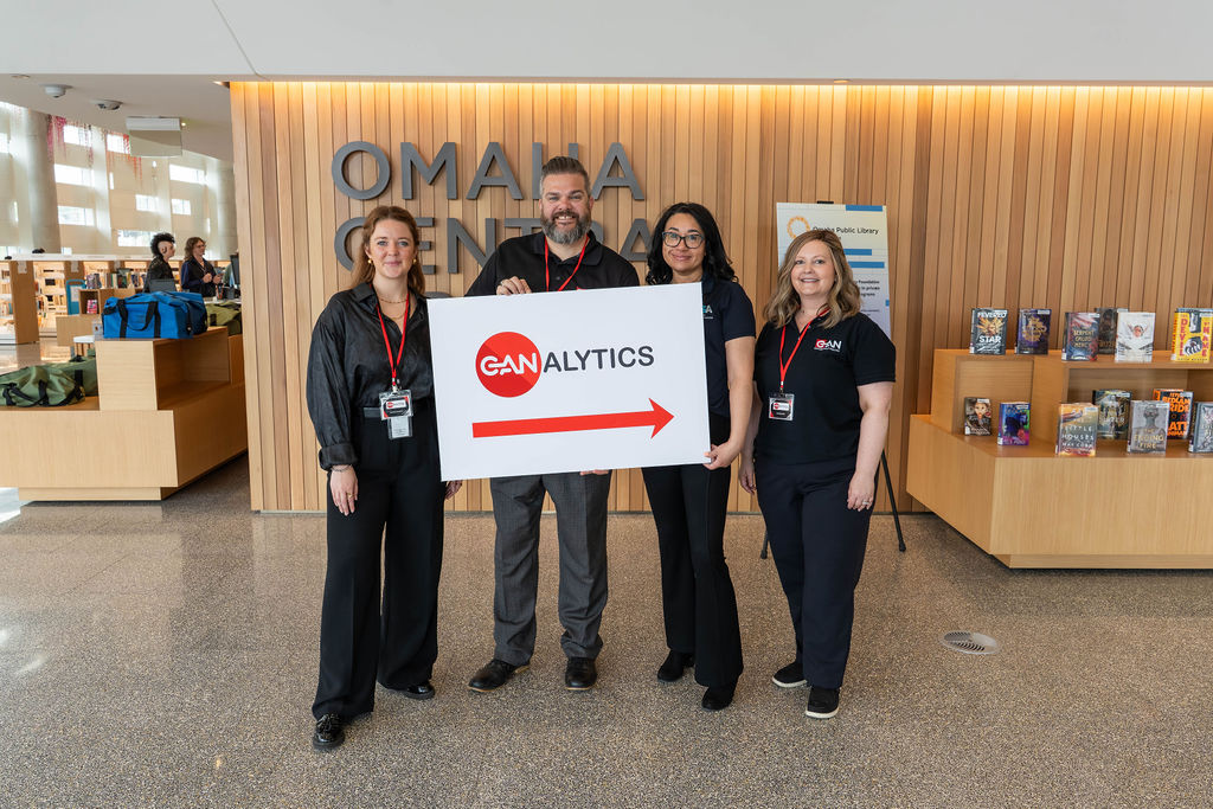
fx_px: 944
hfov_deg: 65.5
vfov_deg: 46.4
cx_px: 606
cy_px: 404
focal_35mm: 28
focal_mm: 28
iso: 800
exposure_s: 1/80
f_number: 8
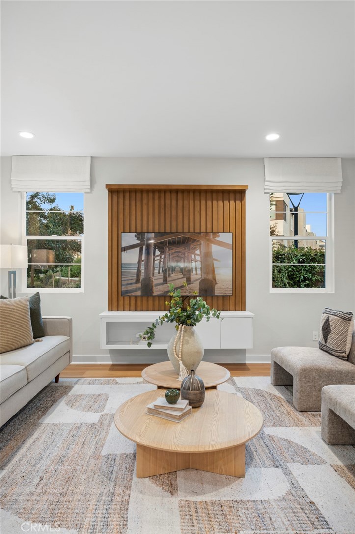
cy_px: 267
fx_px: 326
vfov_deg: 78.6
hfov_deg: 57.2
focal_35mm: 22
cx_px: 178
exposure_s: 1/1.25
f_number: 9
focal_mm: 22
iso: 200
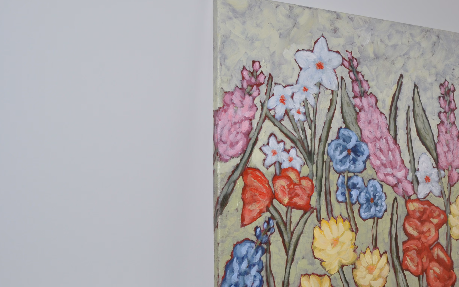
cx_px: 380
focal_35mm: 48
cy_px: 155
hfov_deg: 39.8
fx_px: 601
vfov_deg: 26.9
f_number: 6.3
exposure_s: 1/200
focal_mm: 18
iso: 200
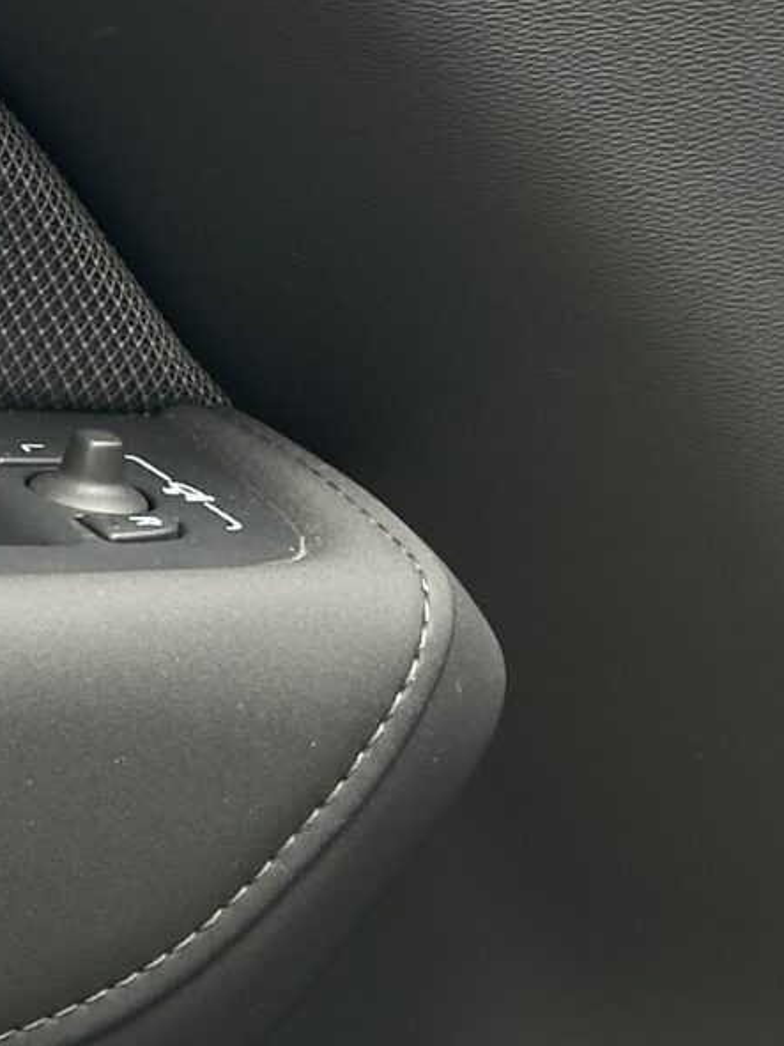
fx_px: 6283
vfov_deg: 9.5
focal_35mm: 208
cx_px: 377
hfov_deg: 7.1
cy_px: 281
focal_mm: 6.86
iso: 64
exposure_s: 1/146
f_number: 1.78
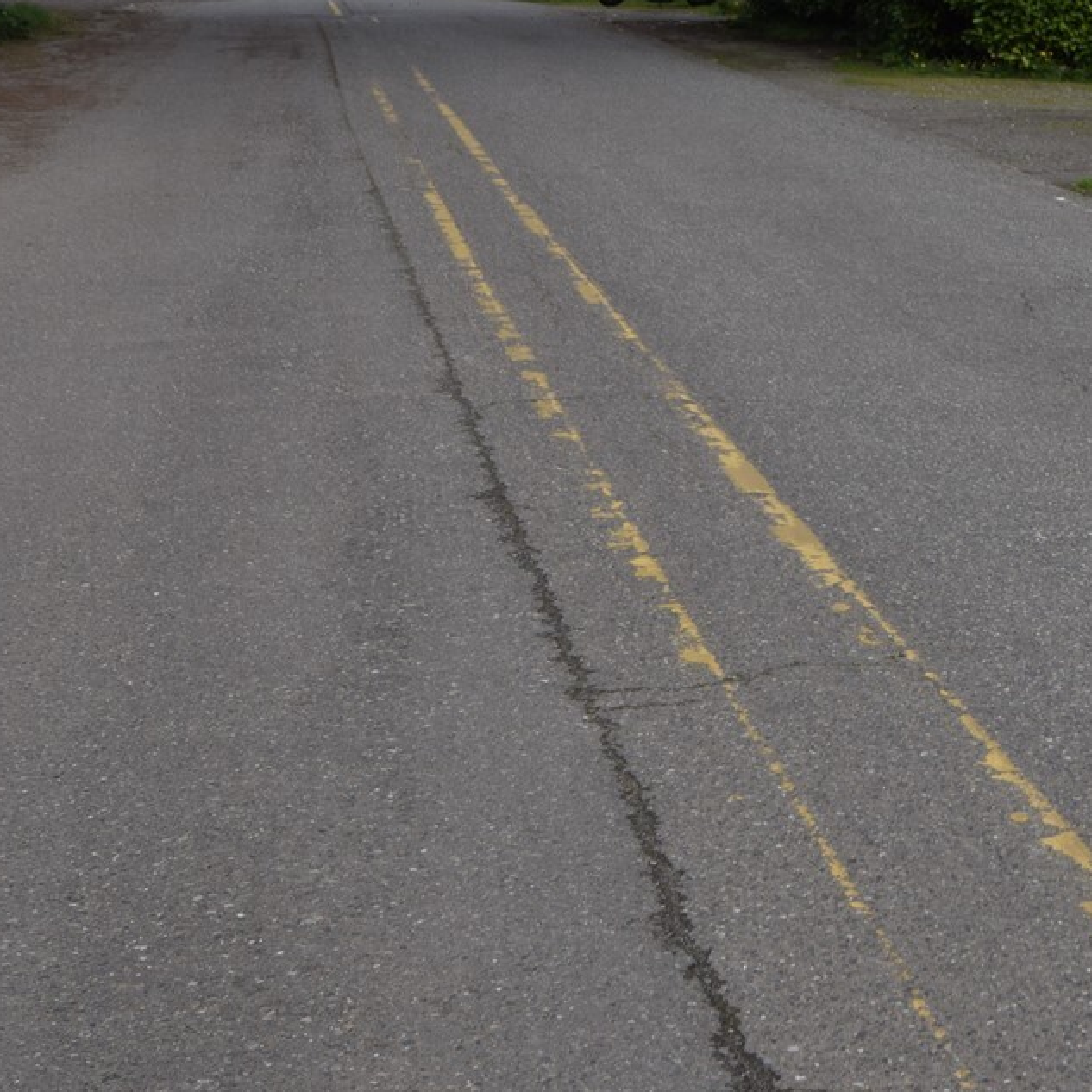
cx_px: 1139
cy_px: 203
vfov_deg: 20.9
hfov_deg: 20.3
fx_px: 2927
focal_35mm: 82
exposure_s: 1/250
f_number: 8
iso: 200
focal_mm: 24
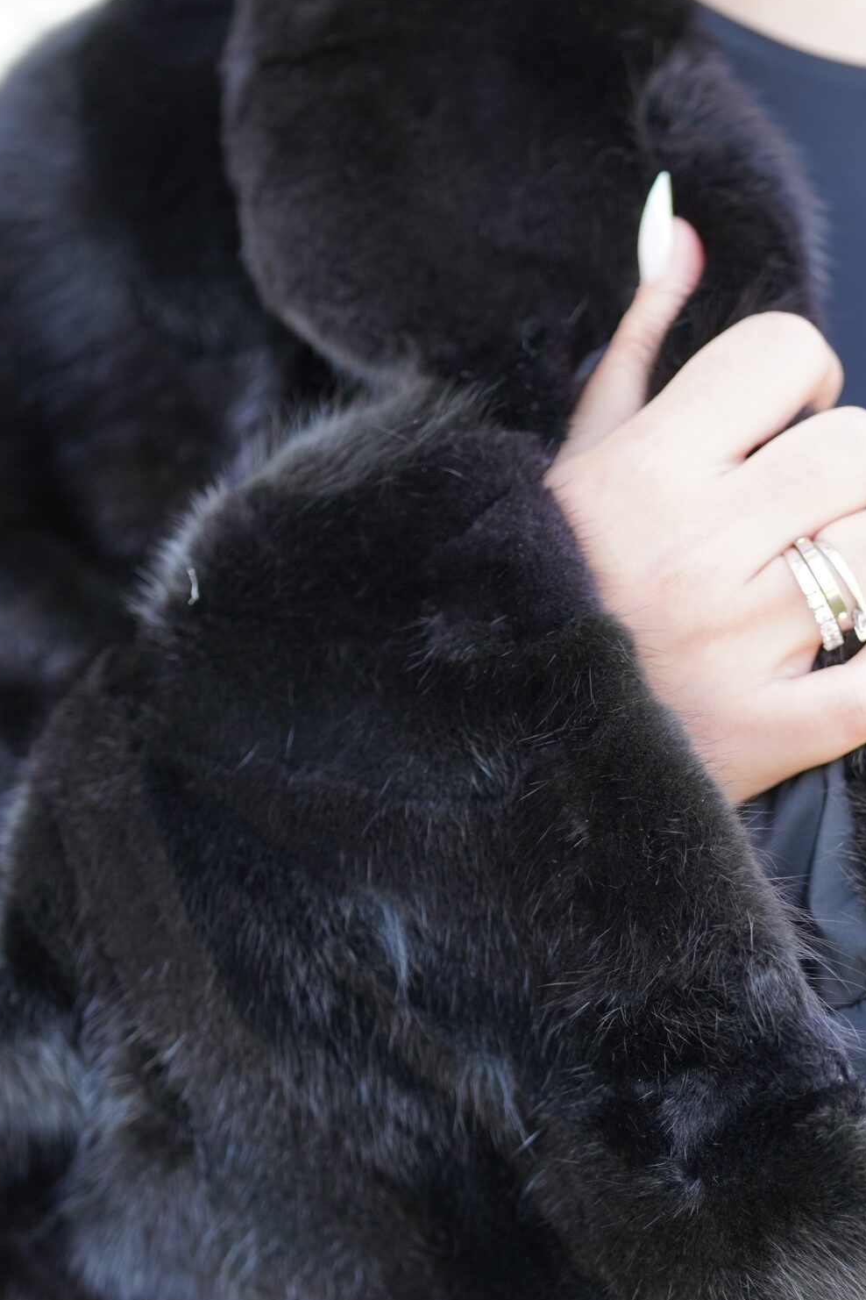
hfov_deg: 8.0
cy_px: 976
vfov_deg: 12.0
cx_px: 552
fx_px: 6170
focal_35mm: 171
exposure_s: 1/250
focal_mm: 99
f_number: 2.8
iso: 320
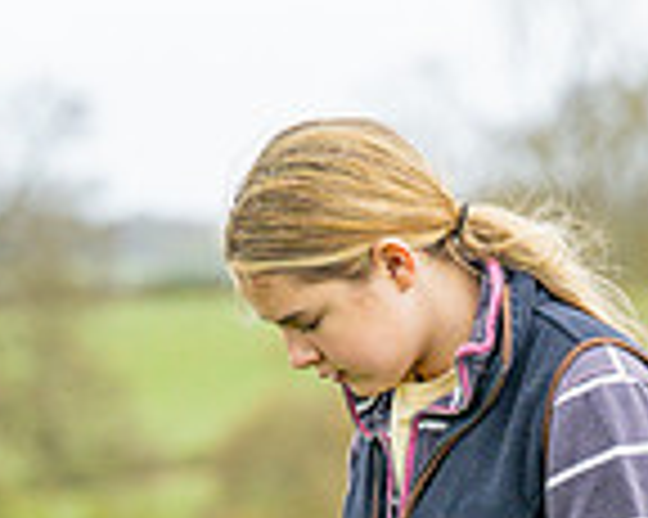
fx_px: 10560
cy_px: 968
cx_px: 197
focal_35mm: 551
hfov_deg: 3.5
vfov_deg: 2.8
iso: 400
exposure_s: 1/1600
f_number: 4
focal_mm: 125
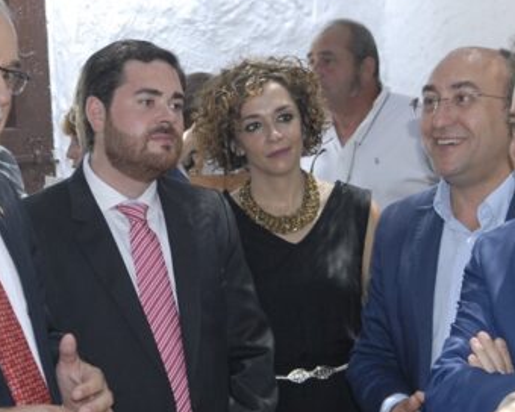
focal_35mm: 102
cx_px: 191
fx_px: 1555
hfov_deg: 18.8
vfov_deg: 15.1
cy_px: 171
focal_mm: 32
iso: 500
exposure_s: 1/60
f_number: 4.5
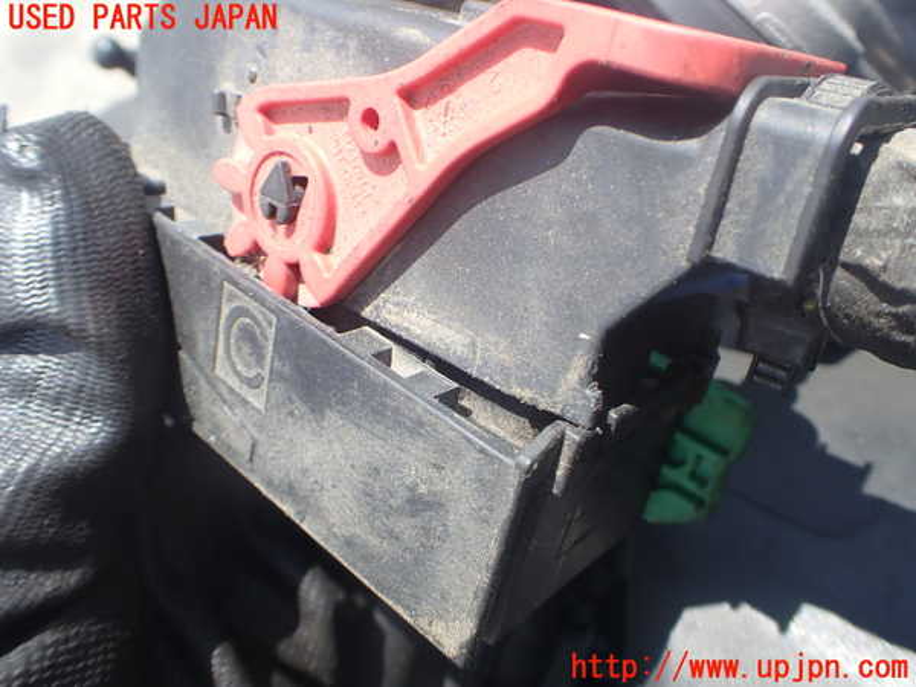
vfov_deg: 46.8
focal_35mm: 30
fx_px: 794
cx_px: 458
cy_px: 344
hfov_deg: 60.0
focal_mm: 5.4
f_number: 3.2
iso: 100
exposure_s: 1/400
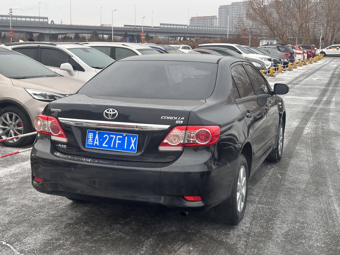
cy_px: 128
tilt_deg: -8.2
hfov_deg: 39.7
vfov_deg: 30.3
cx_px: 170
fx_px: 471
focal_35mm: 48
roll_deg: -0.4
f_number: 1.78
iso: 80
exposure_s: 1/89
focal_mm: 6.86
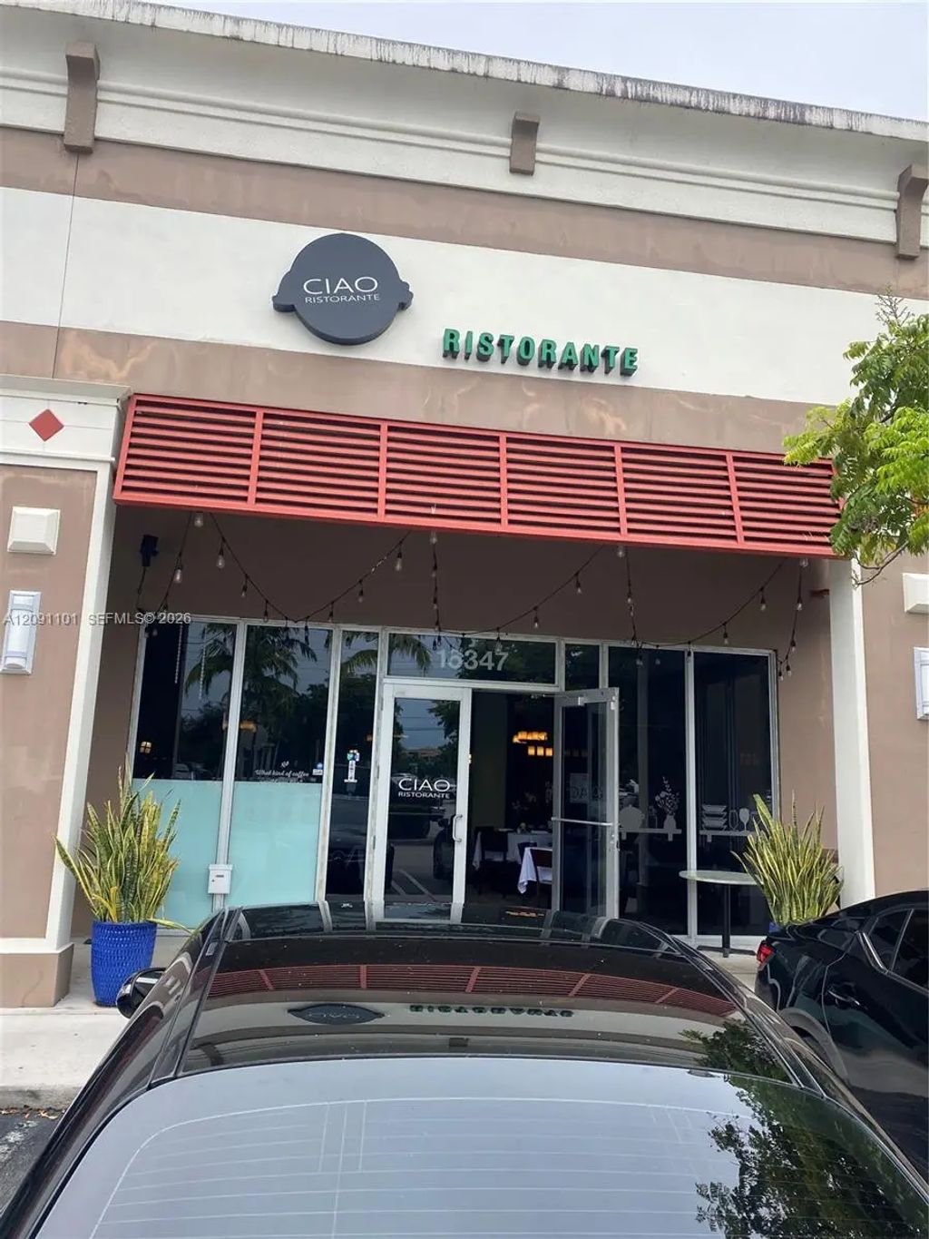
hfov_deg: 53.1
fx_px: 930
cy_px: 620
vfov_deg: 67.3
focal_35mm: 26
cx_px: 464
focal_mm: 4.25
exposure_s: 1/630
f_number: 1.8
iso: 32
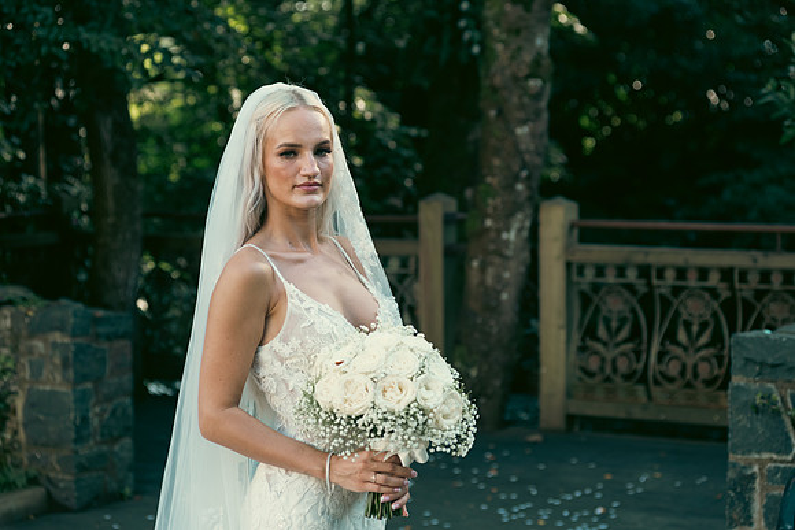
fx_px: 1767
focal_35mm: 80
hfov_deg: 25.4
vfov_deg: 17.1
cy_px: 265
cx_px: 398
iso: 160
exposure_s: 1/200
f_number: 3.5
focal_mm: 80
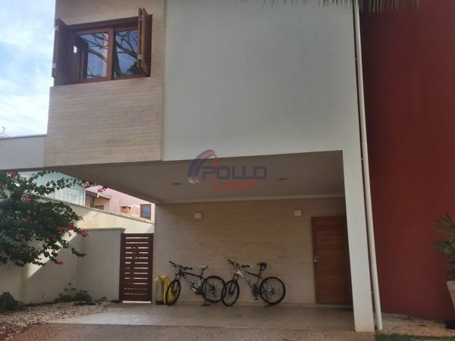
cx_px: 228
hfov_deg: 61.7
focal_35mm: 29
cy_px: 170
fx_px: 381
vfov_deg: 48.2
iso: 32
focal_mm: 4.15
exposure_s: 1/403
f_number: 2.2
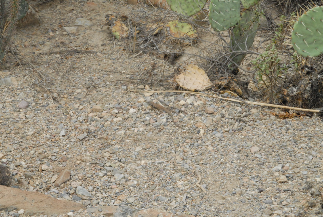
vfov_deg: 12.2
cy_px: 108
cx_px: 162
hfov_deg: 18.1
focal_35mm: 112
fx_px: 1011
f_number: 14
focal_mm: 75
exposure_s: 1/750
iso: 1600
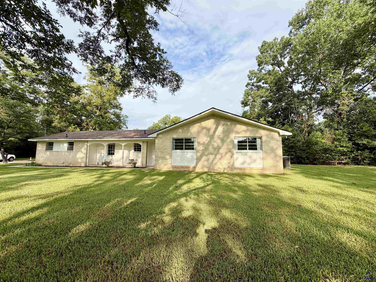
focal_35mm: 14
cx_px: 188
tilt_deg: +5.4
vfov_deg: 85.7
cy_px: 141
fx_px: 152
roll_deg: -0.7
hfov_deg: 102.1
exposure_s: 1/770
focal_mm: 2.22
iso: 40
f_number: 2.2
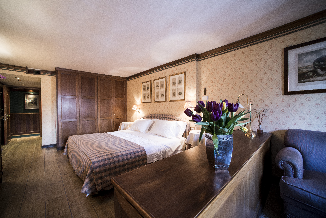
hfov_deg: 104.2
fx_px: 127
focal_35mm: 14
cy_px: 109
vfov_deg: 81.2
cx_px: 163
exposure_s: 1/8
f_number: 7.1
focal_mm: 14
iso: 800
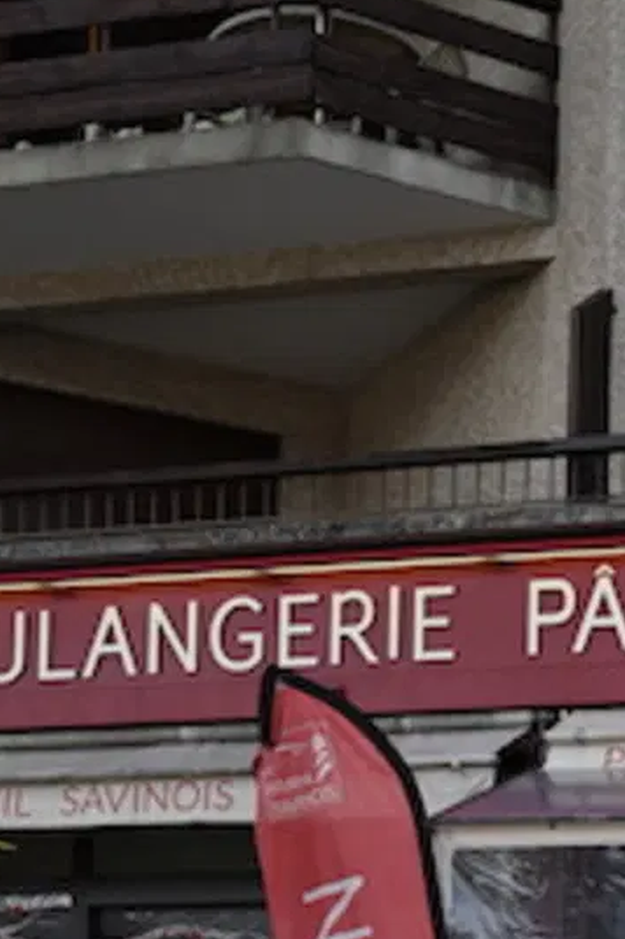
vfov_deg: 20.8
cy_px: 1143
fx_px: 2373
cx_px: 697
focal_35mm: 91
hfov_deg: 14.6
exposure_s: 1/500
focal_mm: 27
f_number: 4.5
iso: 140
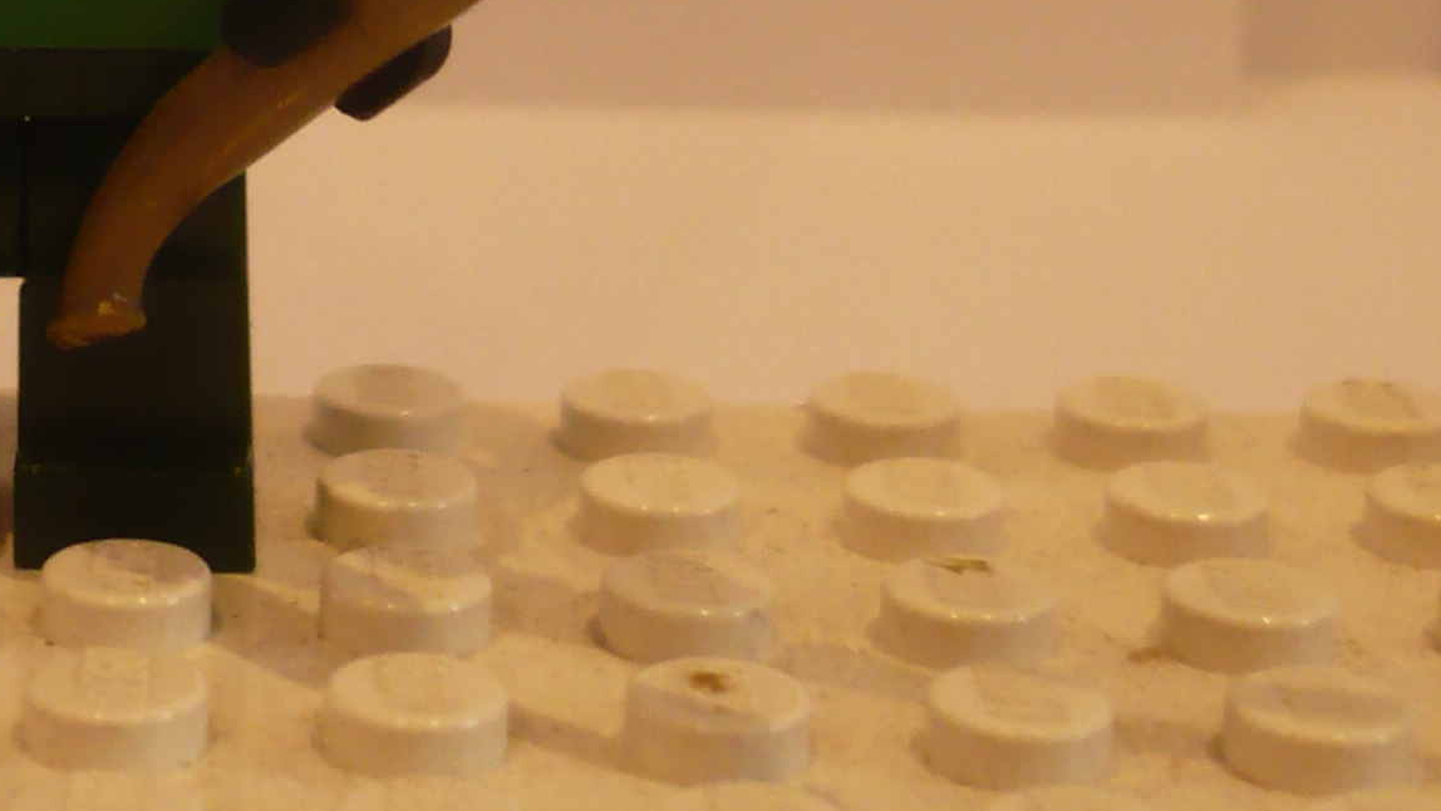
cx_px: 87
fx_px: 3898
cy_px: -306
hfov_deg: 20.4
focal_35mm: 102
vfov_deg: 11.5
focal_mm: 5.8
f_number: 2.8
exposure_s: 1/20
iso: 200
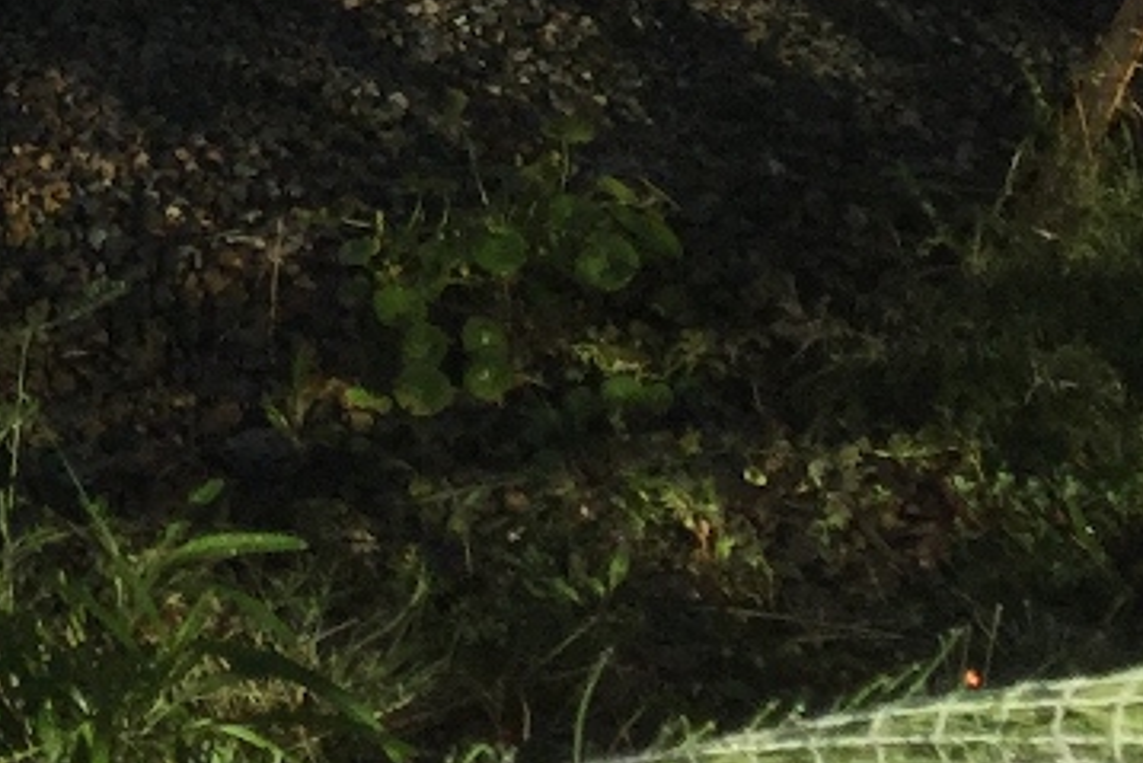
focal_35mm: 147
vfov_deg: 8.5
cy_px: -1073
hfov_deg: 13.1
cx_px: -648
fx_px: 4669
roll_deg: +2.3
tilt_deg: -5.3
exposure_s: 1/1006
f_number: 2.4
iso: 25
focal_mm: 3.3
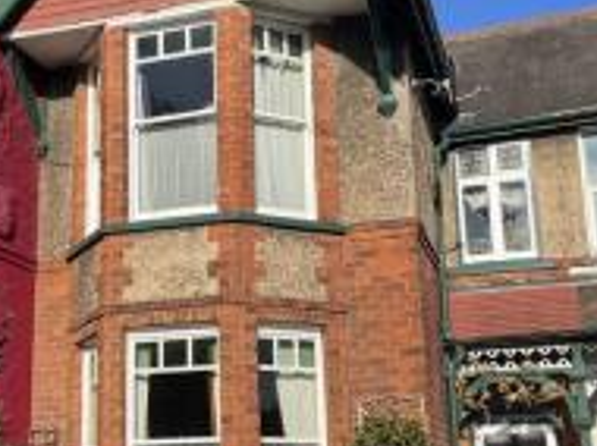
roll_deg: +0.7
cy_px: 237
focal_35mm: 58
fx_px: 999
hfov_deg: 33.1
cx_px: 215
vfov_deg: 25.2
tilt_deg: +13.7
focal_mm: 4.2
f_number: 1.6
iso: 32
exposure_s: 1/3861
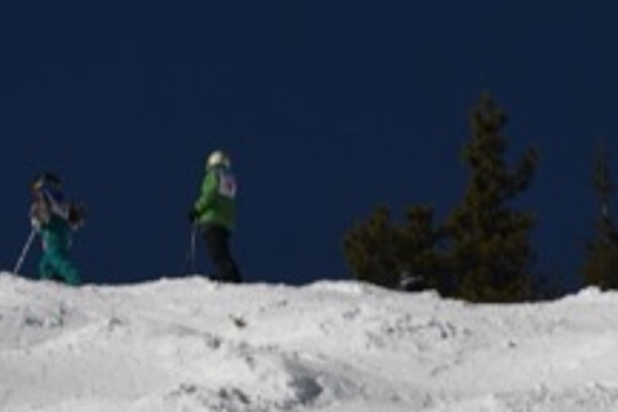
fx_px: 22847
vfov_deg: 1.0
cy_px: 136
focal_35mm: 1331
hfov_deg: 1.5
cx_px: 69
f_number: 13
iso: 400
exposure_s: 1/2000
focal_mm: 400
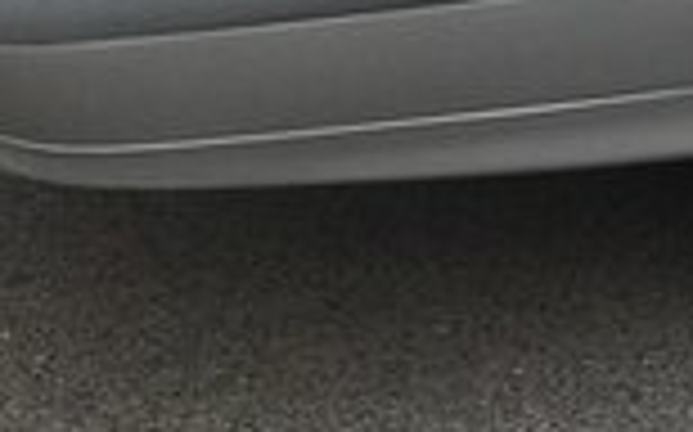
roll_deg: -4.5
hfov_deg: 14.2
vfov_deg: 9.7
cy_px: -142
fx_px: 2491
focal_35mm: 132
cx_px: 1197
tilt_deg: -15.3
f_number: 2.2
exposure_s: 1/225
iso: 25
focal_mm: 4.15
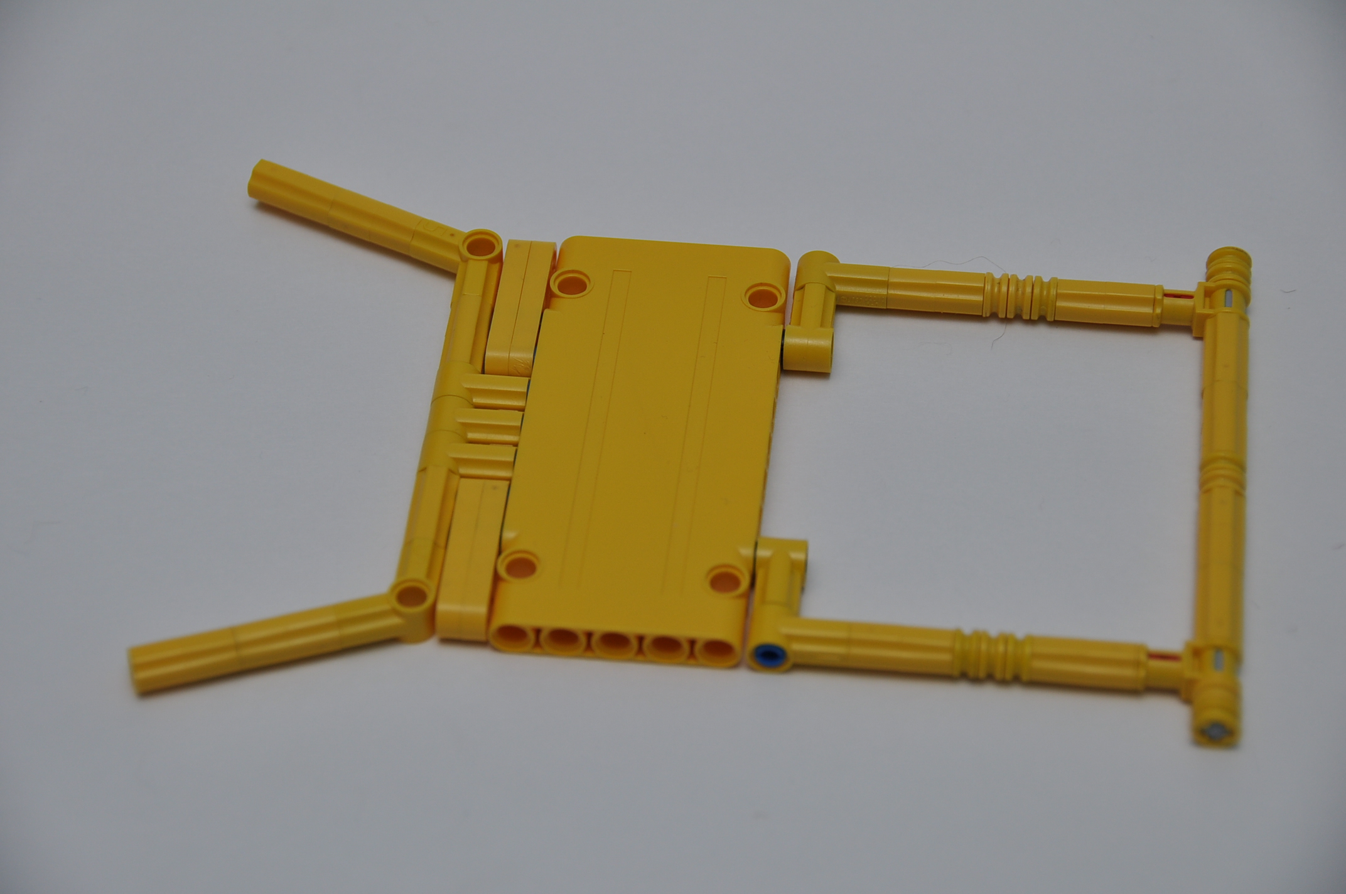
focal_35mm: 120
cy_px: 447
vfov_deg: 11.4
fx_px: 4481
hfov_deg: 17.1
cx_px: 673
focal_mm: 80
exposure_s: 1/60
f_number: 5
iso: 200
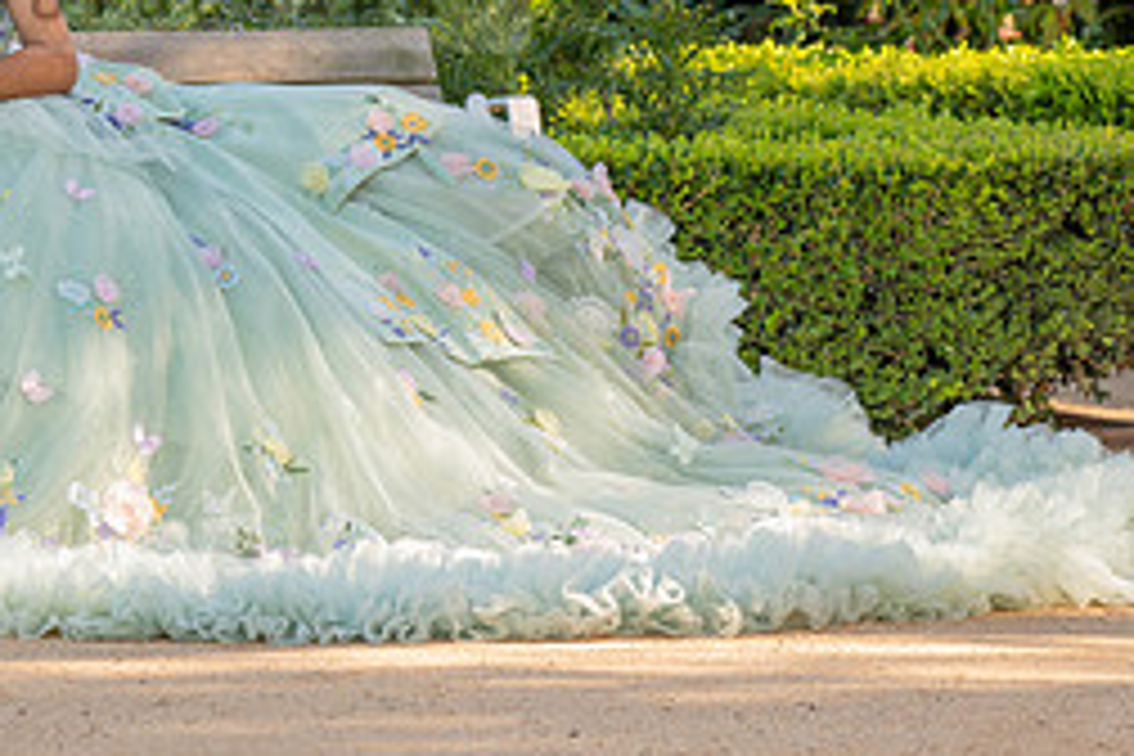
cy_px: 52
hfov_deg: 10.8
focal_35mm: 190
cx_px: 66
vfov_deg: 7.2
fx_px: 5985
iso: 200
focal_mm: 73
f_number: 4.5
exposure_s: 1/200
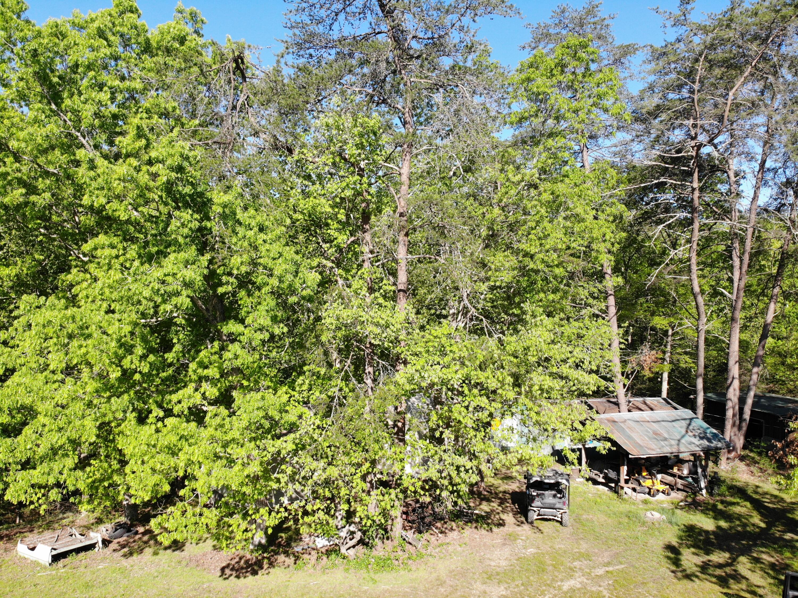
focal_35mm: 24
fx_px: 553
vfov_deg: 56.8
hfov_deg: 71.6
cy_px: 299
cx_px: 399
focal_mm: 4.5
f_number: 2.8
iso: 100
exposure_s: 1/426
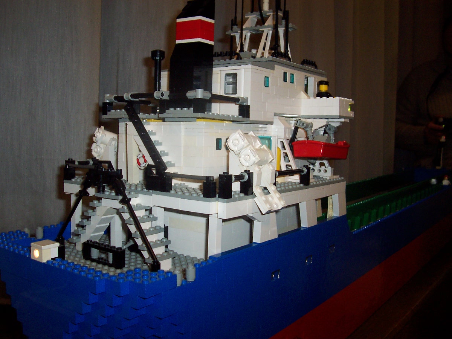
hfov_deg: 50.1
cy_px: 170
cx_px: 226
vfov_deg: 38.7
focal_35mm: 37
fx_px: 483
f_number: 2.8
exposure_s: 1/60
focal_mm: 5.6
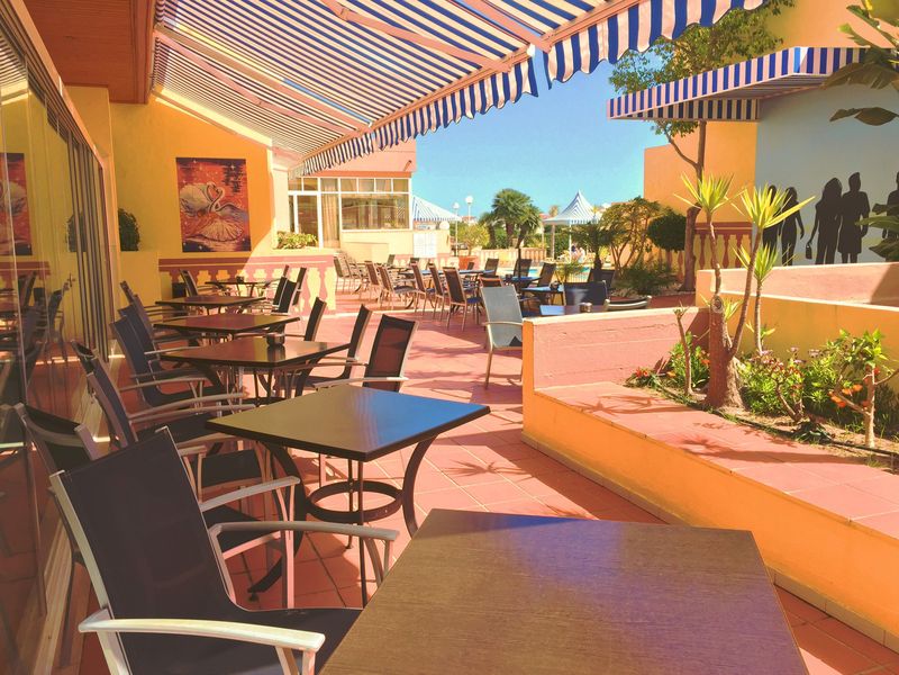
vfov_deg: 48.2
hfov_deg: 61.7
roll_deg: +0.0
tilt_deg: -8.9
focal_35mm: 29
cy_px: 338
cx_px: 450
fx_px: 753
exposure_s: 1/746
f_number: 2.2
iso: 32
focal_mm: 4.15
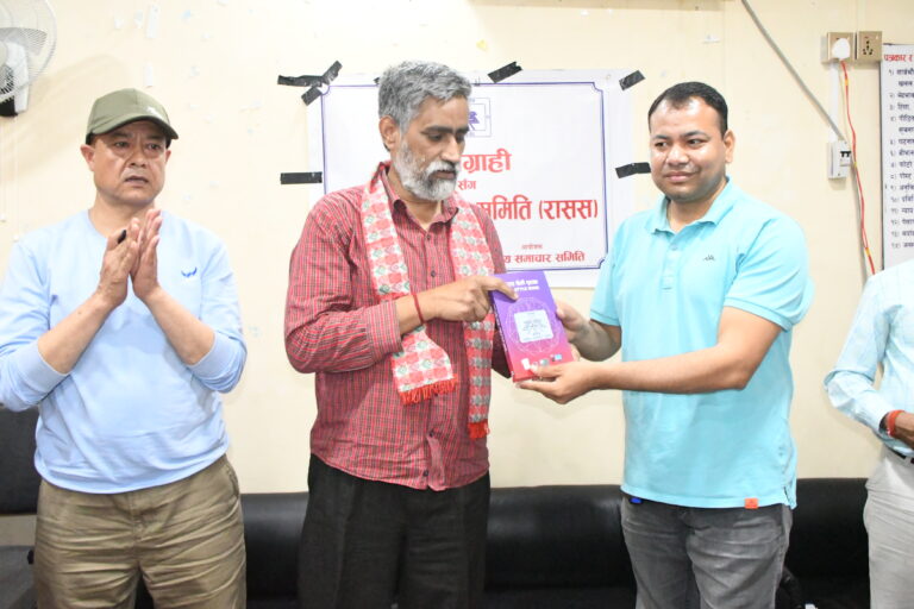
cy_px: 304
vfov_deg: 40.0
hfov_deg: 57.2
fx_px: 838
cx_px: 457
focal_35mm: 33
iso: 20000
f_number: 4
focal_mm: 22
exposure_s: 1/200
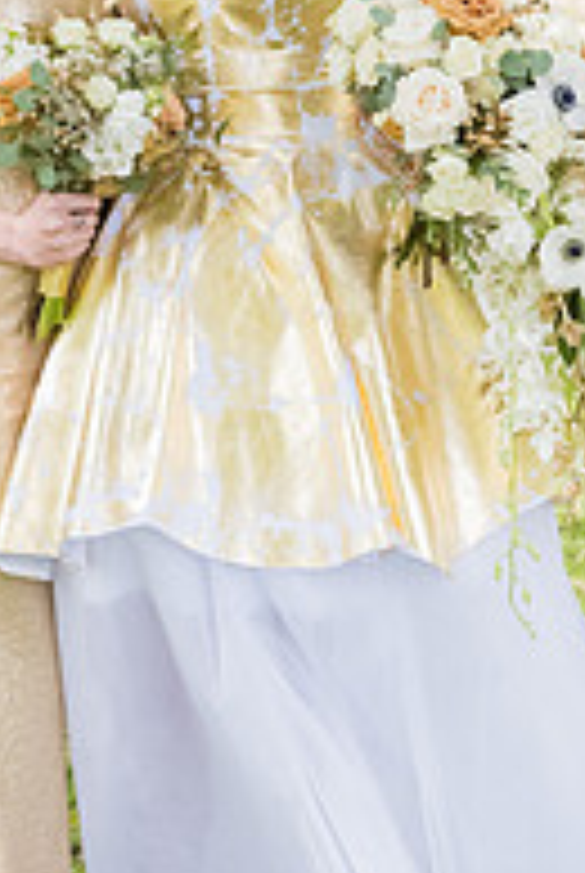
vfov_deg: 12.6
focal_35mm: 162
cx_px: 225
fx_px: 3934
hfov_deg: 8.5
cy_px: 266
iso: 1250
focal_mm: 70
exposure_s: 1/1250
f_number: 5.6
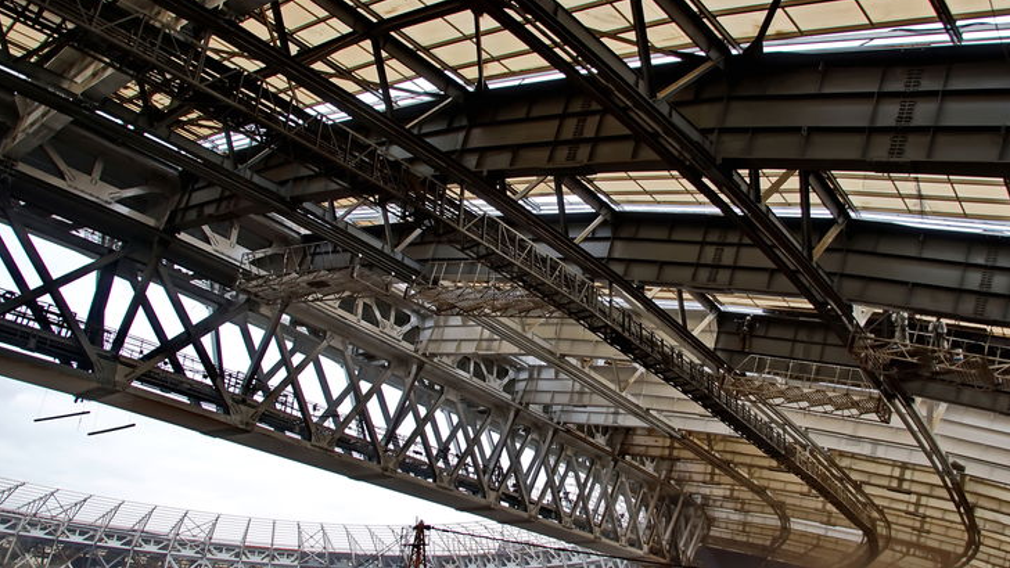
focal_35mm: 31
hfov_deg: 62.2
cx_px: 592
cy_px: 285
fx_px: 830
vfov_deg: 37.8
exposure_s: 1/60
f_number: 4
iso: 100
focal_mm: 16
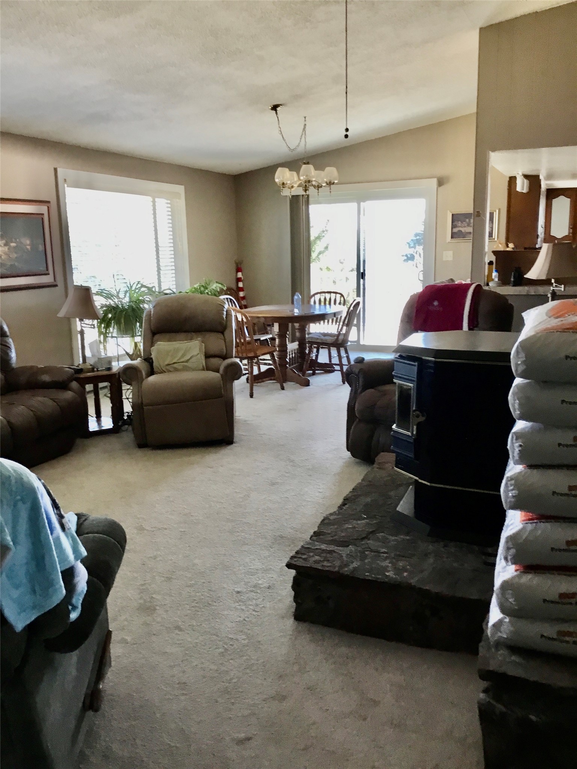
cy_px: 384
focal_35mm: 31
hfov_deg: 45.4
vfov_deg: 58.4
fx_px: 689
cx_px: 288
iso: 50
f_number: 2.4
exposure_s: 1/30
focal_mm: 3.3
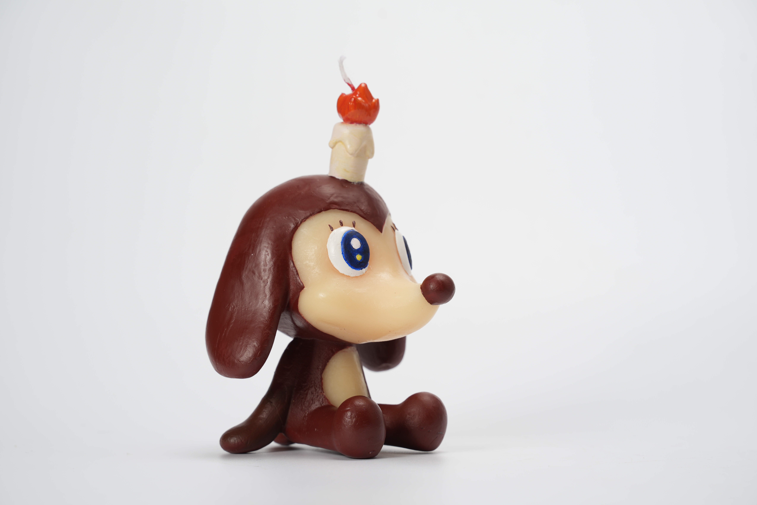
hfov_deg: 27.0
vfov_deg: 18.2
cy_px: 252
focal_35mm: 75
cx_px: 378
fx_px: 1577
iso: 100
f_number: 8
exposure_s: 1/60
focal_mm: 75
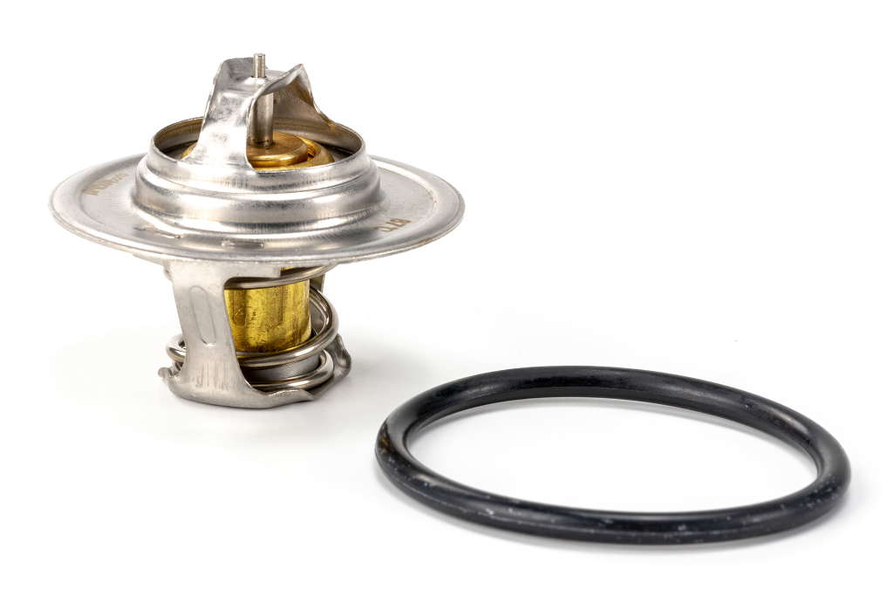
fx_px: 3670
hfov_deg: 13.9
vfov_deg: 9.3
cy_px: 295
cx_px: 371
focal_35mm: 148
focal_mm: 105
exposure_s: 1/6
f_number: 27
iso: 100
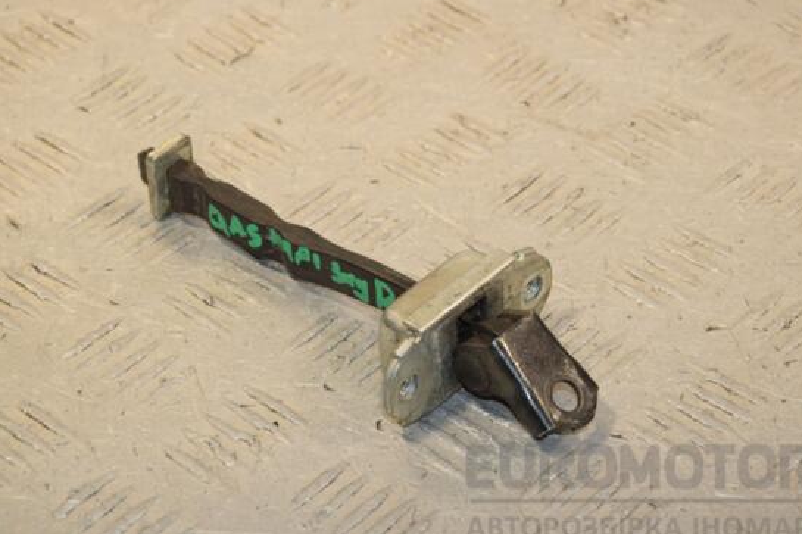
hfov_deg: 13.5
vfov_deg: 9.0
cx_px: 439
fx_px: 3385
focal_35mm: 152
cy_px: 271
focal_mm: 92
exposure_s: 1/200
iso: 800
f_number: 9
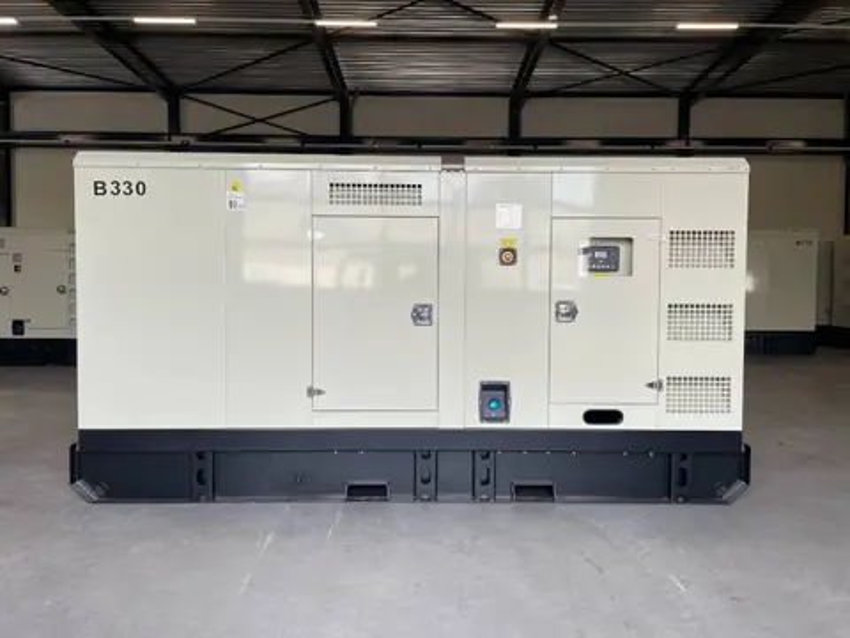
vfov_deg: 53.1
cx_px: 425
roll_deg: -0.6
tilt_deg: -3.3
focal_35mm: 26
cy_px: 319
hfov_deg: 67.3
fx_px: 638
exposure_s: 1/117
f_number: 1.6
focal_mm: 4.2
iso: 32
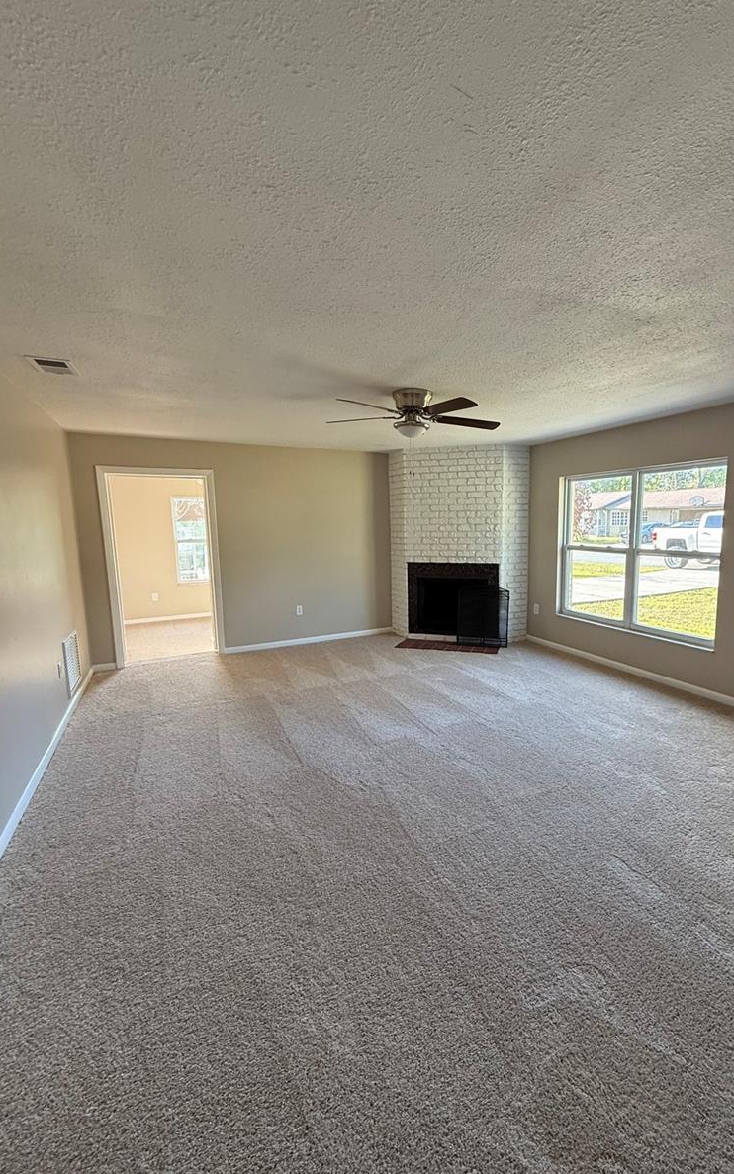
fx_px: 480
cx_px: 434
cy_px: 590
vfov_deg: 101.5
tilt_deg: -7.3
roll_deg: -0.5
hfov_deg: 74.1
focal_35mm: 15
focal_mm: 2.22
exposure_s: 1/99
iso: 250
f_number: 2.2
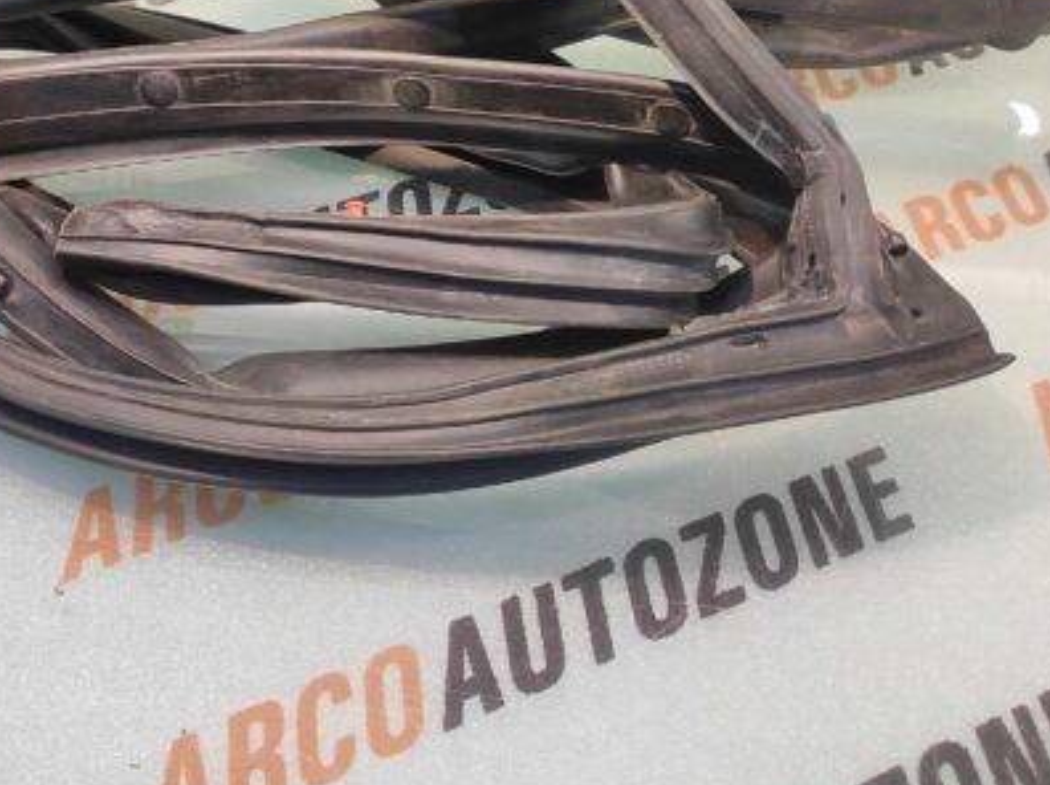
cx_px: 305
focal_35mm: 33
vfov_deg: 39.2
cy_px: 49
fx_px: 1000
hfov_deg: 53.7
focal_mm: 4.74
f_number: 1.79
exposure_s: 1/33
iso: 233
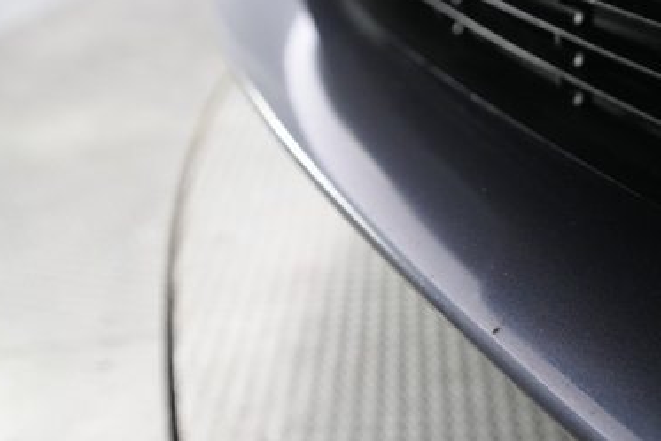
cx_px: 519
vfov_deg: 28.1
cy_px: 253
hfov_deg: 39.6
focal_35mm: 48
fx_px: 882
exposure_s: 1/100
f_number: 4.5
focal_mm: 28
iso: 5000
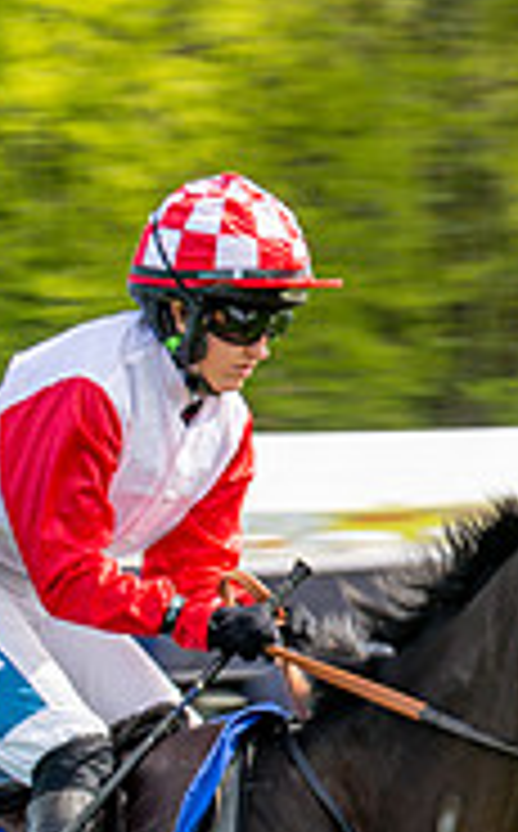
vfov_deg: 4.9
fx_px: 9547
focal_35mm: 421
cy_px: 1367
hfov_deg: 3.1
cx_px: -779
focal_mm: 70
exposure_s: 1/160
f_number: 9
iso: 100
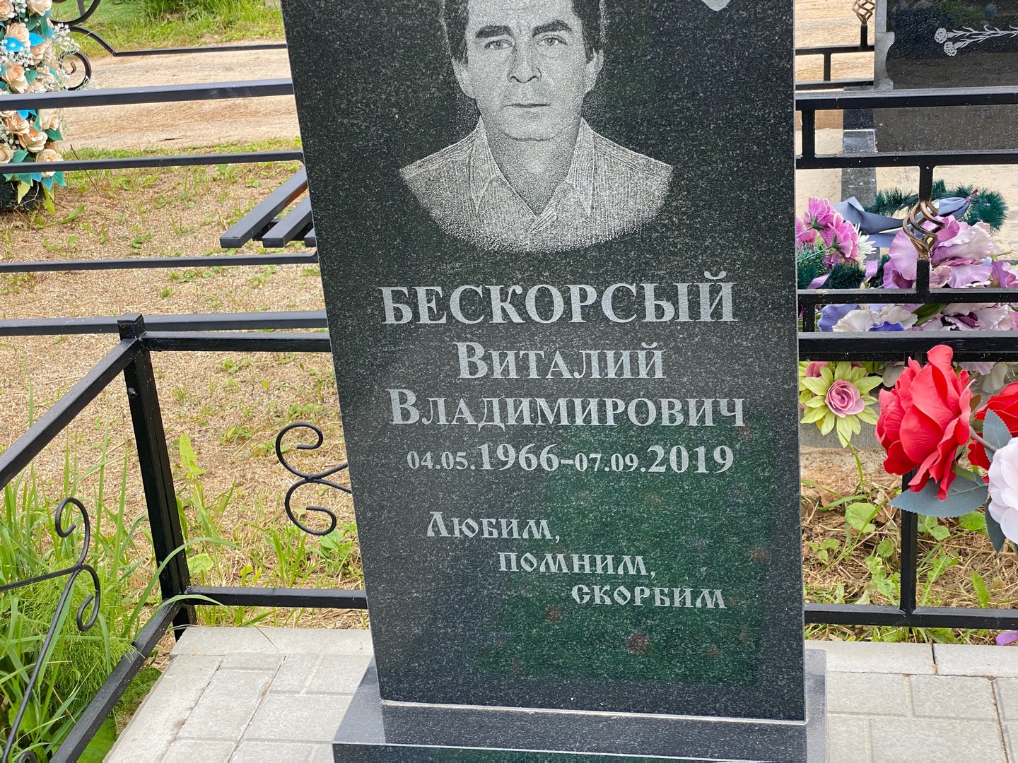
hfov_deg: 36.8
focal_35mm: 52
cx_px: 509
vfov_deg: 28.0
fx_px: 1529
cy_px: 382
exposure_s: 1/196
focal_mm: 6
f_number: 2
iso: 20
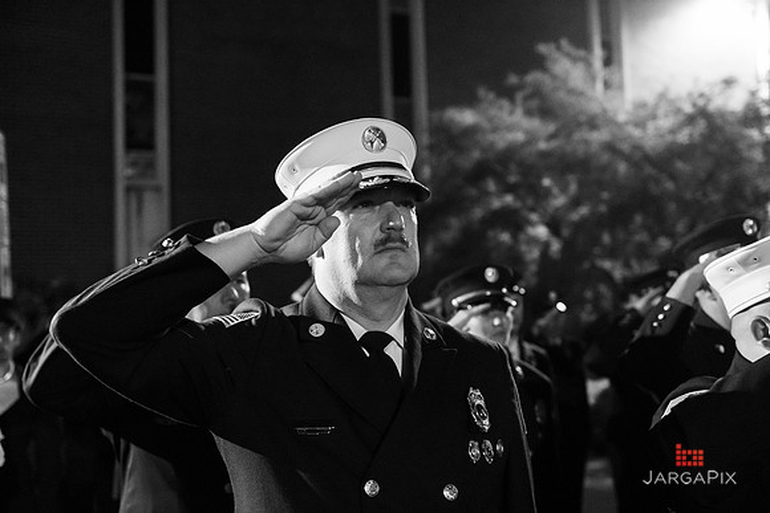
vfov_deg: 31.9
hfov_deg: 46.4
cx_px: 385
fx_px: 899
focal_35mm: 42
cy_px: 256
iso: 6400
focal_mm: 42
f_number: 3.2
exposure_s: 1/50
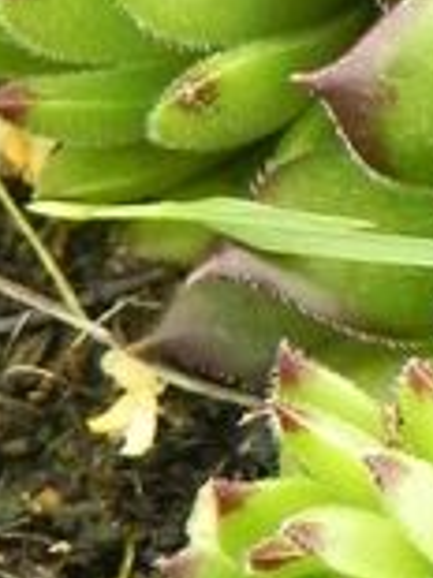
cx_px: 1101
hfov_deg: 2.4
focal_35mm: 603
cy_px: 104
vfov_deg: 3.3
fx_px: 10071
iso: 160
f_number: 4.5
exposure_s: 1/100
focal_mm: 20.8
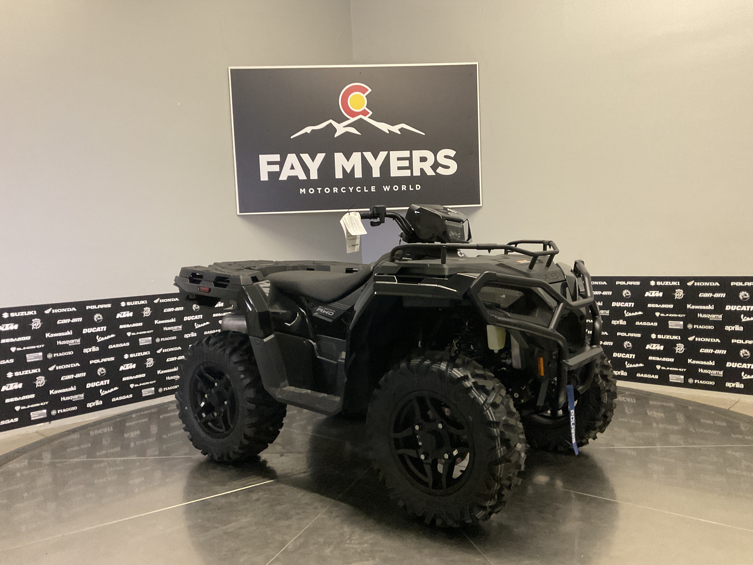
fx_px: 631
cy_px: 282
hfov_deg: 61.7
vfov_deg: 48.2
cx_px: 376
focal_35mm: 29
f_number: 1.8
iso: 250
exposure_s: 1/60
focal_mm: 3
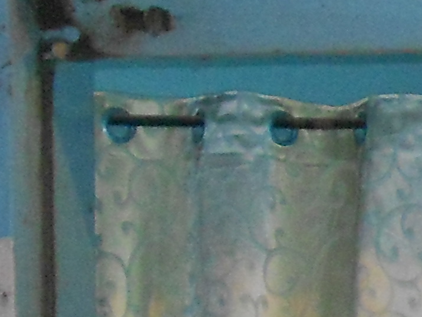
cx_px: 1028
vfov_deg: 8.4
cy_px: 413
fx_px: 2133
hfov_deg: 9.9
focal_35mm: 175
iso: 400
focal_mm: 5.3
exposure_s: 1/25
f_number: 3.4
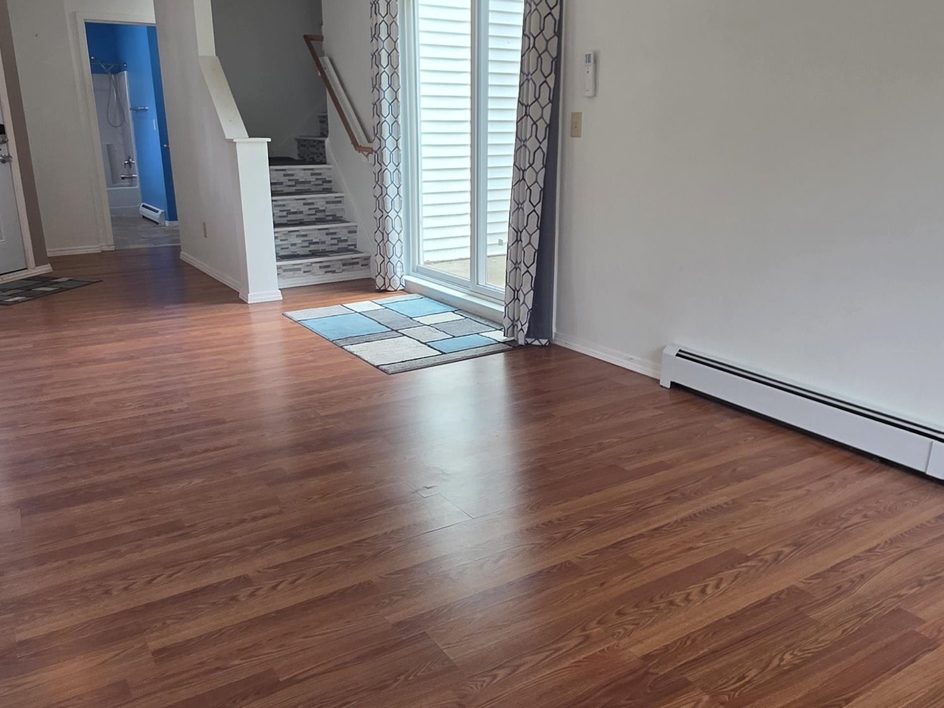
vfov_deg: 51.3
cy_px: 356
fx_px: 736
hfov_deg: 65.3
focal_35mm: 27
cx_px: 483
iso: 125
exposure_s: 1/120
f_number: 1.9
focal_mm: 2.2
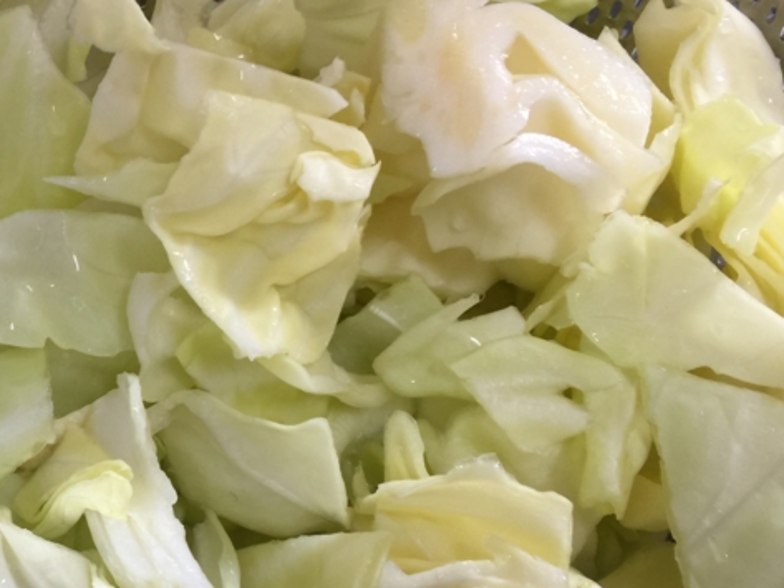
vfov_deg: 29.2
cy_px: 449
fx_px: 1110
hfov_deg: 37.1
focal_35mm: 49
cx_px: 126
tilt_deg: -55.4
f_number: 2.2
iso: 50
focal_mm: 4.15
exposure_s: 1/17
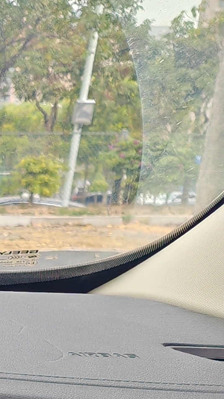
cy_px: 640
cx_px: -633
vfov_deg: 14.5
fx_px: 1437
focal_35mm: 136
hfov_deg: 7.0
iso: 50
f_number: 1.9
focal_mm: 5.3
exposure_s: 1/120
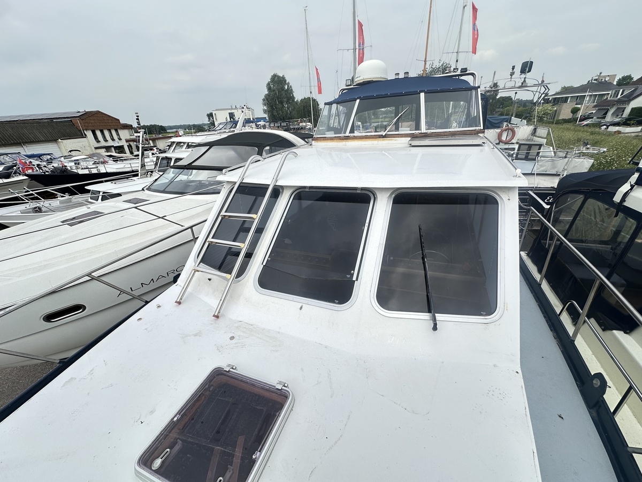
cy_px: 241
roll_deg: +3.8
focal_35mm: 14
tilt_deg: -25.8
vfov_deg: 85.7
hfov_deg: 102.1
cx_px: 321
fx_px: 260
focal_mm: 2.22
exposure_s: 1/1575
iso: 50
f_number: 2.2
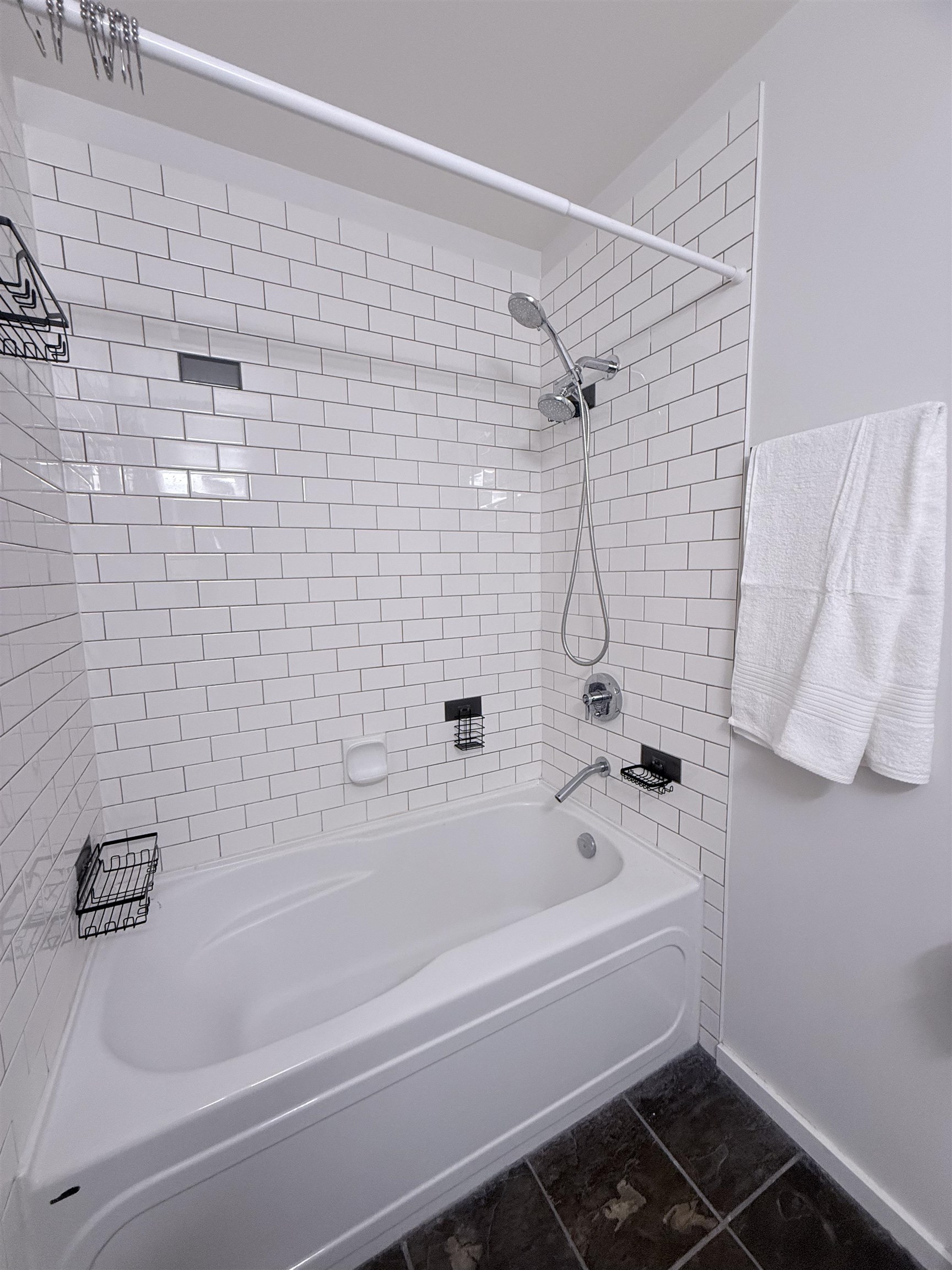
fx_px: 513
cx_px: 476
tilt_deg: -7.0
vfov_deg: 102.1
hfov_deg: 85.7
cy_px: 635
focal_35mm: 14
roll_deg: +1.1
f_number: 2.2
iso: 250
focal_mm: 2.22
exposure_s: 1/120
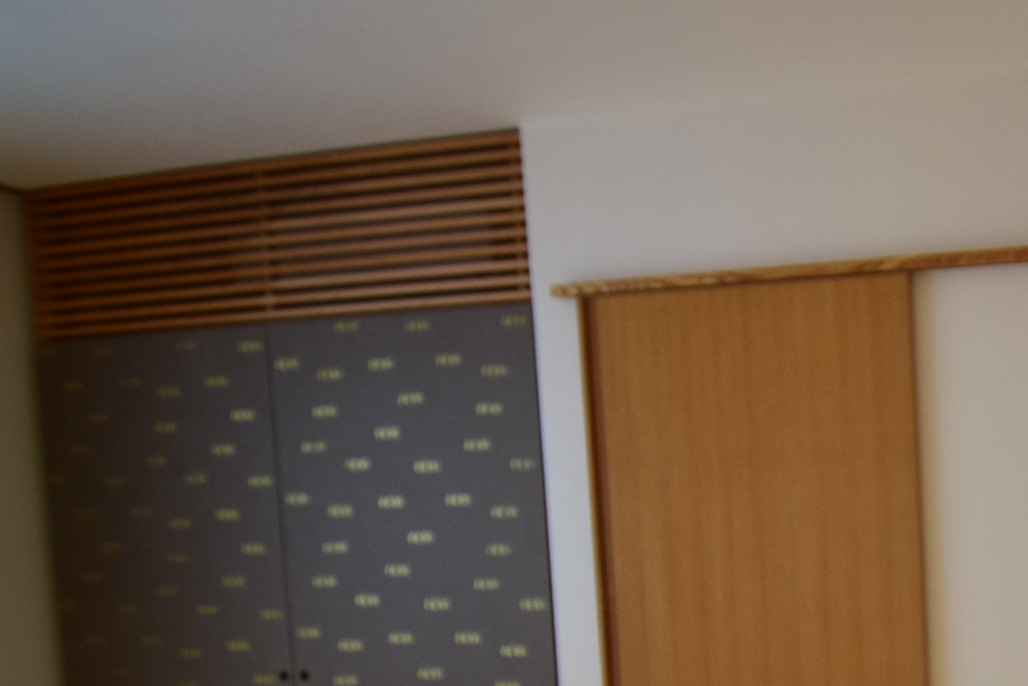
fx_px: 943
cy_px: 556
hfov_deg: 48.7
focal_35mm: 33
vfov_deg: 38.4
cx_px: 989
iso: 800
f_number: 4.5
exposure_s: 1/45
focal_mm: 10
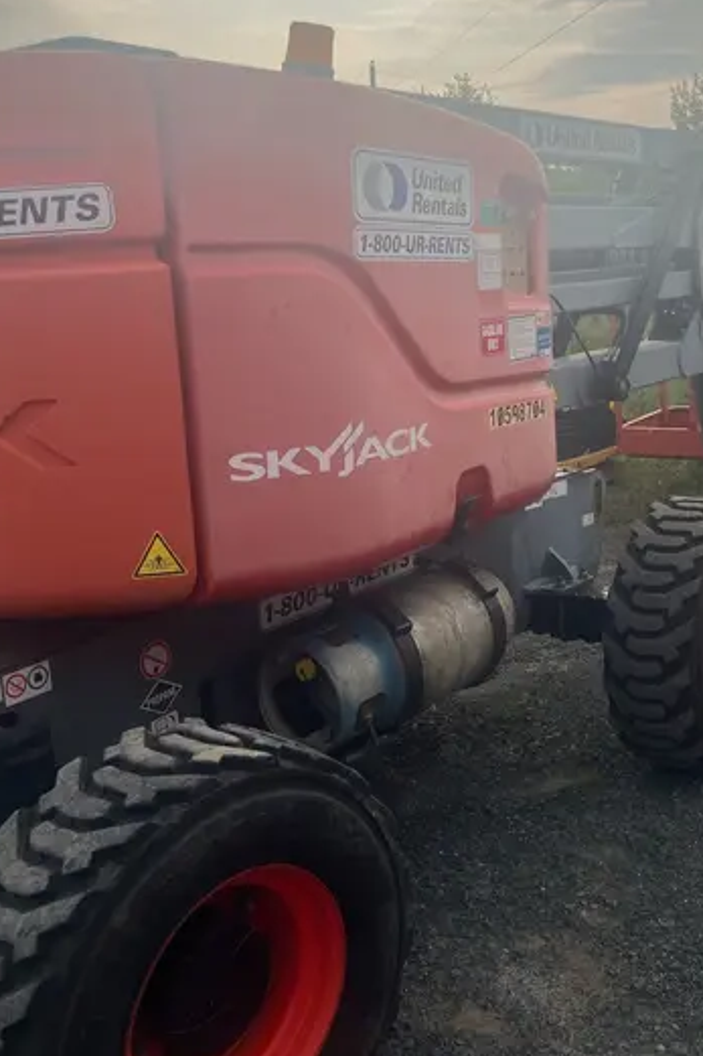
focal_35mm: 41
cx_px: 474
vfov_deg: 47.2
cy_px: 427
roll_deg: +2.8
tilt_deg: -11.3
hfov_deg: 32.3
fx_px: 1202
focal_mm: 3.99
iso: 32
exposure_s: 1/1799
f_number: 1.8
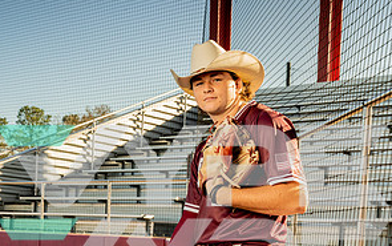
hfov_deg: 28.2
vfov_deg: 17.4
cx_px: 194
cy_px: 261
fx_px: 781
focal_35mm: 73
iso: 400
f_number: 10
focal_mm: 47
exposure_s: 1/250
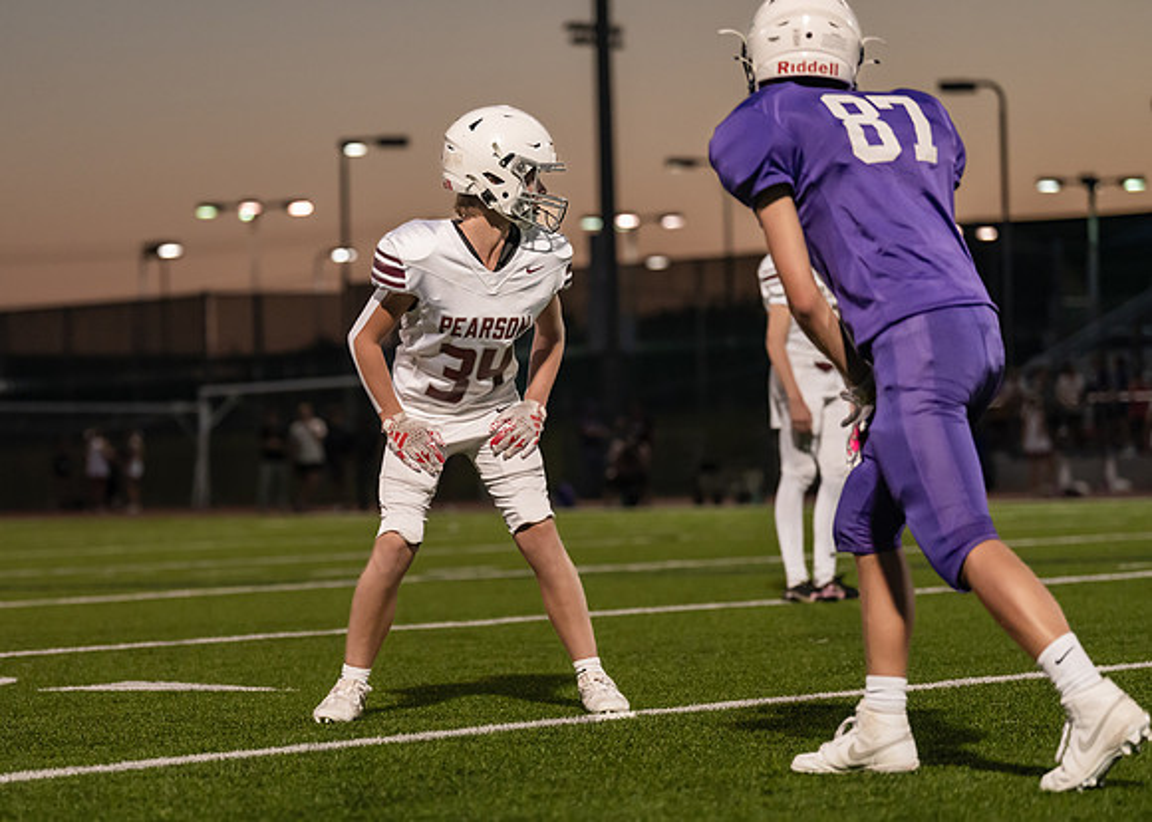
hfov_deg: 14.8
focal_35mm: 135
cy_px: 479
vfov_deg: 10.6
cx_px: 421
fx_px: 4417
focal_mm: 108
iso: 3200
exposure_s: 1/1250
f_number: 2.8
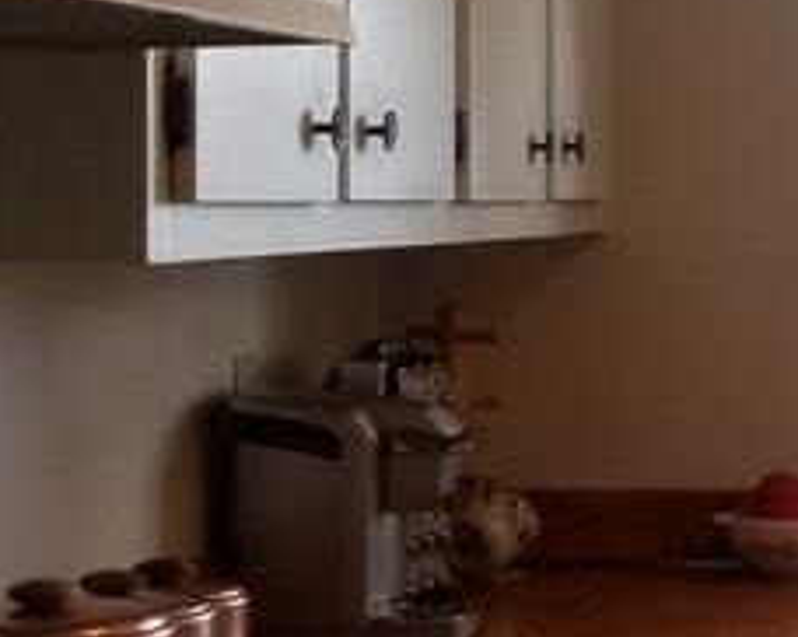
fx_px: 2690
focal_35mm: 114
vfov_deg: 13.5
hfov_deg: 15.3
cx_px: 1274
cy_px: 312
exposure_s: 1/120
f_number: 1.7
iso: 80
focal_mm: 4.25
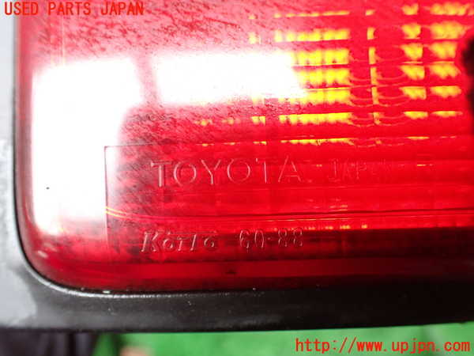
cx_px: 237
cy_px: 178
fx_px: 411
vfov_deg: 46.8
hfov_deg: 60.0
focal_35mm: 30
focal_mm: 5.4
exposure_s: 1/60
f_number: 2.3
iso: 800
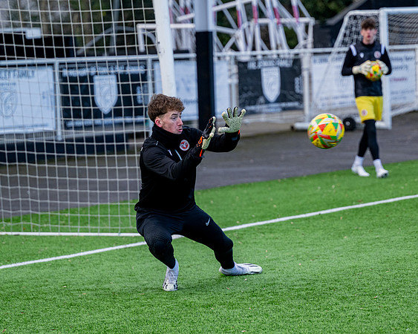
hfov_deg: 9.3
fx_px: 2582
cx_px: 231
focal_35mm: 209
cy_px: 187
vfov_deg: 7.4
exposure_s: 1/1250
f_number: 4
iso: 1000
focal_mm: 160
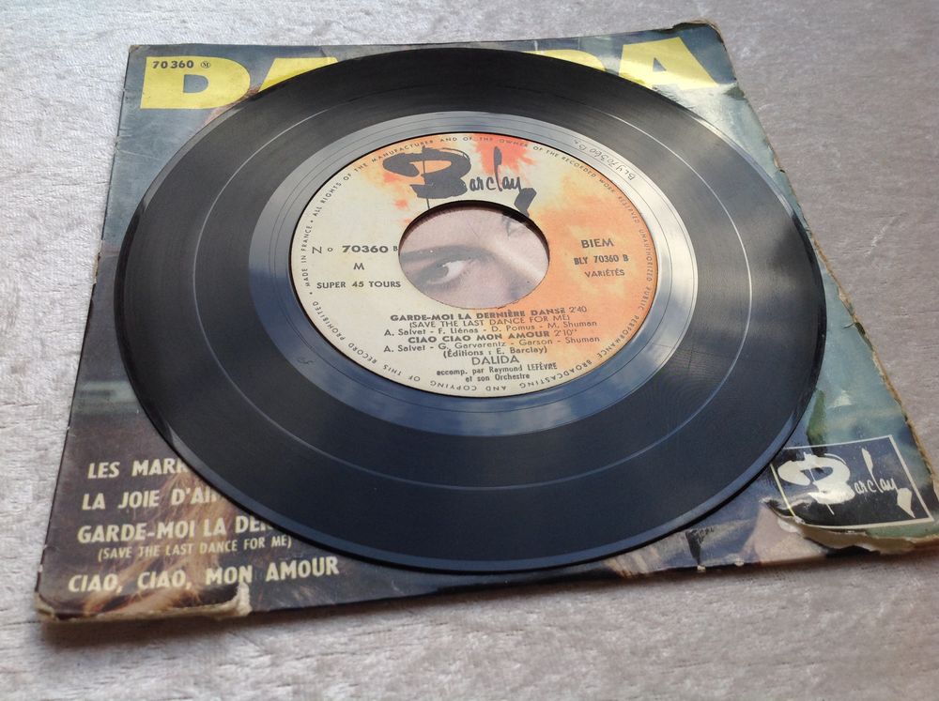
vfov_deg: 40.6
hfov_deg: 52.7
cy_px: 350
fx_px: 948
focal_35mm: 35
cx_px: 470
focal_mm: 4.28
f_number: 2.4
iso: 50
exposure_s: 1/120
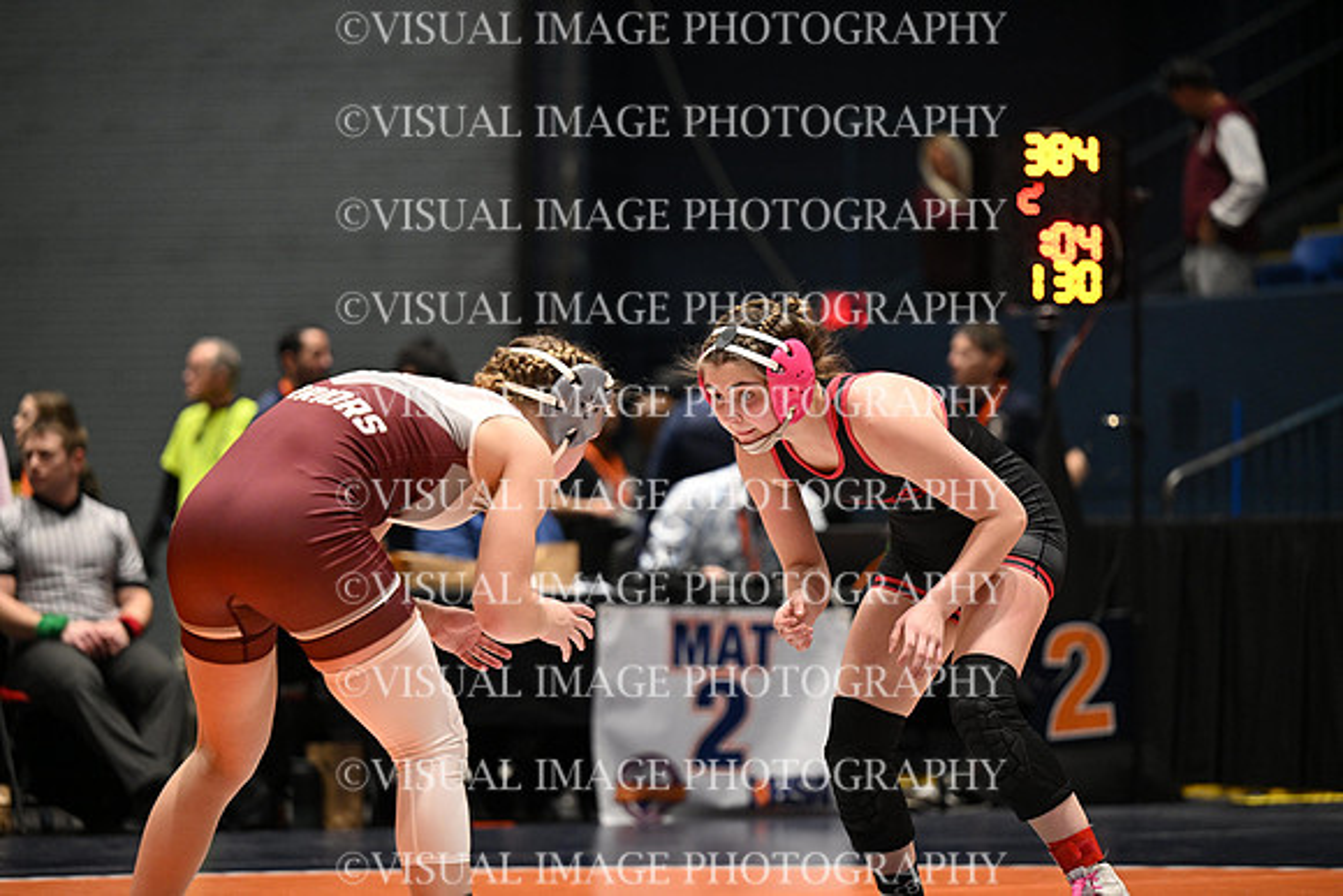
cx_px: 672
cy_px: 448
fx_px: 4851
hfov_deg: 15.8
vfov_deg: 10.6
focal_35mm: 130
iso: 3200
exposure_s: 1/767
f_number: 2.8
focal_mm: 130
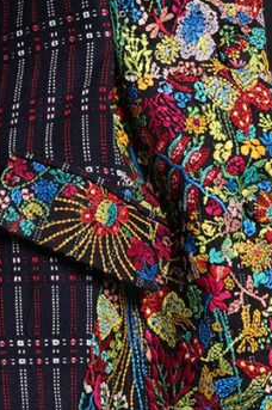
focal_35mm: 500
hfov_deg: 2.7
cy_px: 318
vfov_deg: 4.1
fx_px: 5678
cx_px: 131
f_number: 9
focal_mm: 67
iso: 200
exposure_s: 1/125
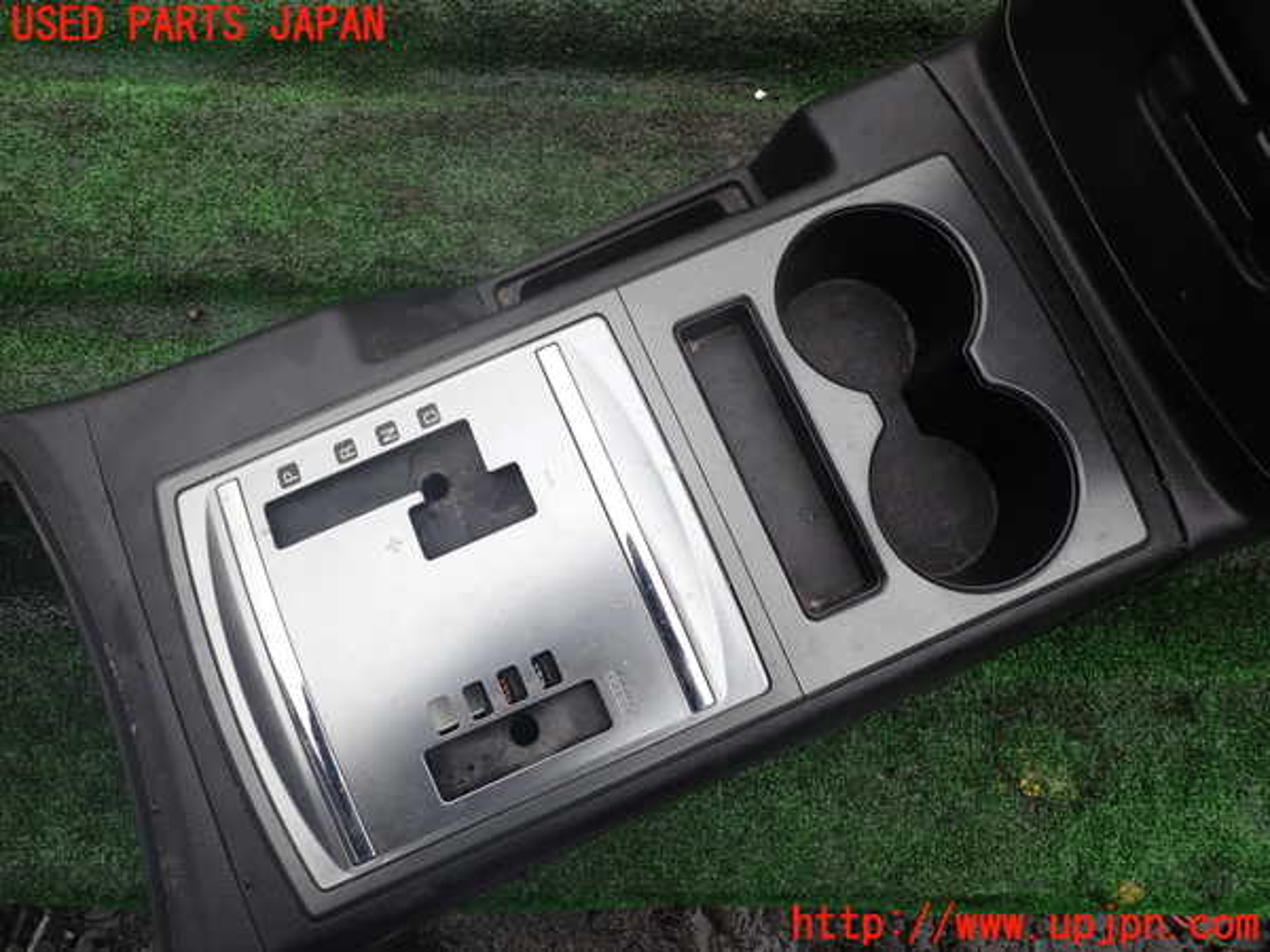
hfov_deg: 69.4
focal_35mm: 25
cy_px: 476
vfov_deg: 54.9
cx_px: 635
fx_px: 917
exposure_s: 1/100
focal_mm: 4.5
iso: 100
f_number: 2.8
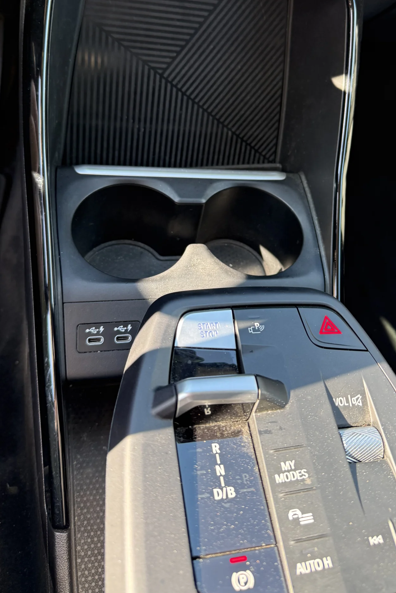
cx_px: 248
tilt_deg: -49.3
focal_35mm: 34
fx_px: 561
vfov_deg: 54.8
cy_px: 206
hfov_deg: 38.6
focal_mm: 6.76
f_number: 1.78
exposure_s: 1/100
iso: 125
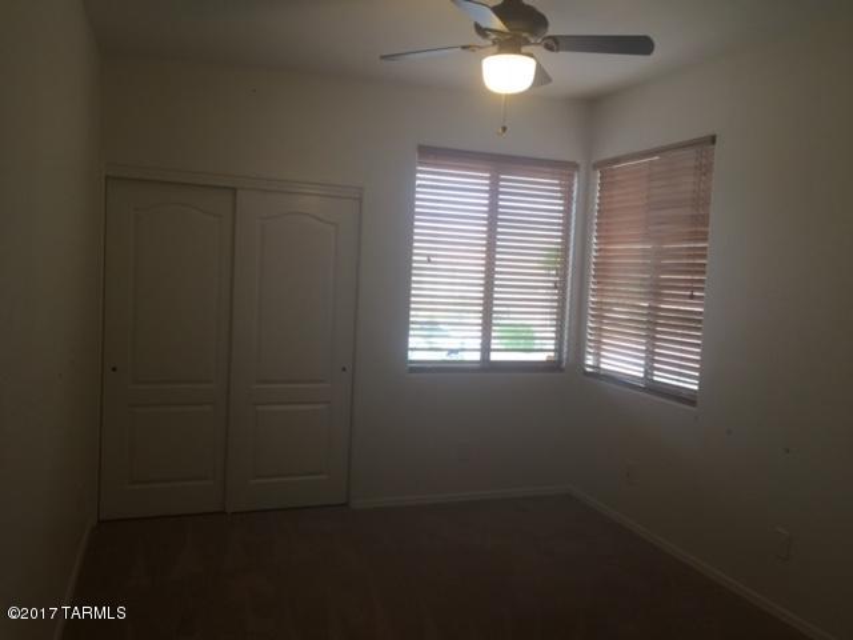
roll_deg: -2.6
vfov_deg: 48.2
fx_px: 715
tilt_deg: -5.0
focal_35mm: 29
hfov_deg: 61.7
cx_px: 426
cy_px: 320
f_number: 2.2
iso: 32
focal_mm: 4.15
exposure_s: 1/30
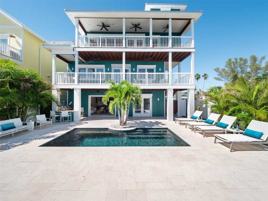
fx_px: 108
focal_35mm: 14
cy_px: 100
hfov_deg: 102.1
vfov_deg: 85.7
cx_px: 134
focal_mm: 7
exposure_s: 1/320
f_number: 7.1
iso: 200
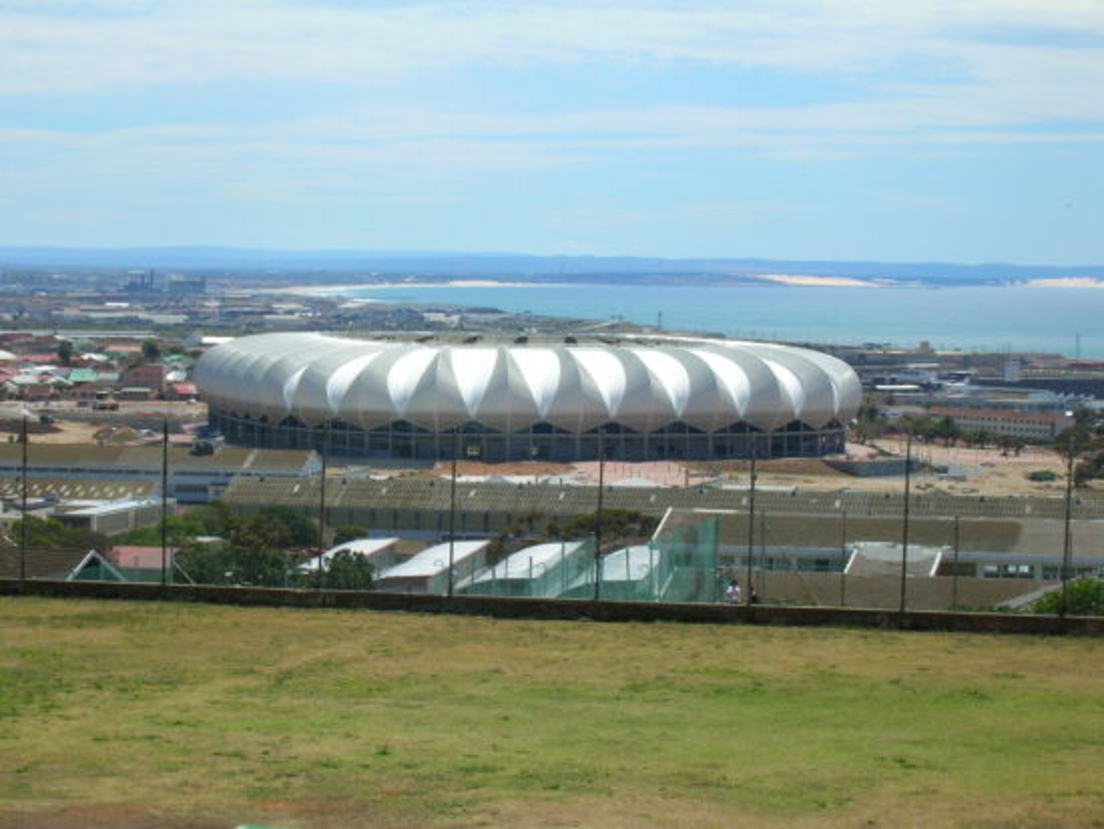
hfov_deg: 19.3
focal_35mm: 102
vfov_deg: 14.5
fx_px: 3254
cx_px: 552
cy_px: 414
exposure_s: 1/160
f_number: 8.2
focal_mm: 17.1
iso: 50
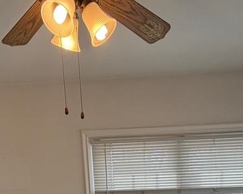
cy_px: 291
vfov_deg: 25.0
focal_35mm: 46
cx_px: 134
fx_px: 331
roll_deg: +2.4
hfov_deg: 40.3
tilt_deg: -13.2
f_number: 2.2
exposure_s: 1/120
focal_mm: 2.22
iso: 50
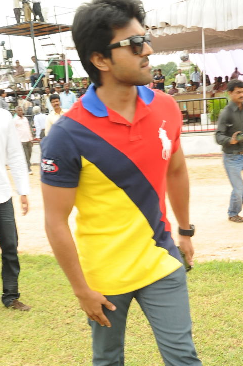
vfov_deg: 36.1
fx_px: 538
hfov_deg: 25.4
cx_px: 144
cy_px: 301
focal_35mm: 53
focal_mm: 24
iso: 200
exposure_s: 1/125
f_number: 7.1
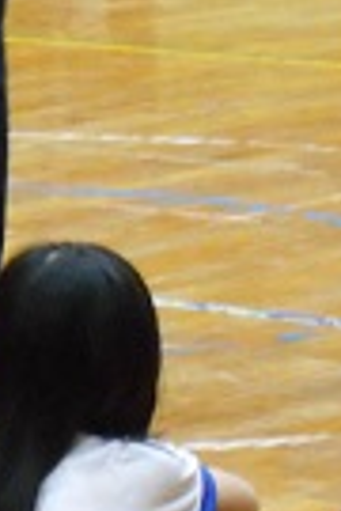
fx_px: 5939
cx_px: -102
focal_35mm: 418
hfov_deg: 3.3
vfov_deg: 4.9
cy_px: 13
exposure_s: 1/13
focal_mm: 17.6
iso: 800
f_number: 5.5
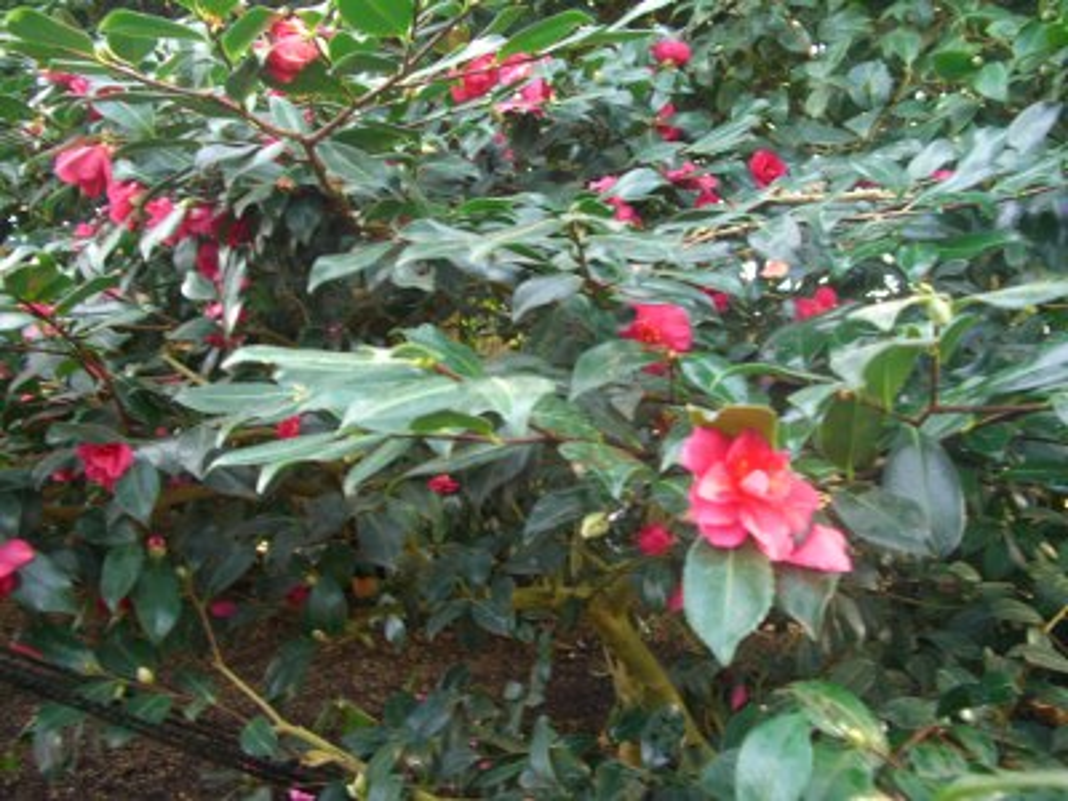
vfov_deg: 37.7
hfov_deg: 49.0
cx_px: 534
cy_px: 400
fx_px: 1172
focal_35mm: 38
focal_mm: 7.9
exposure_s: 1/50
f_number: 2.8
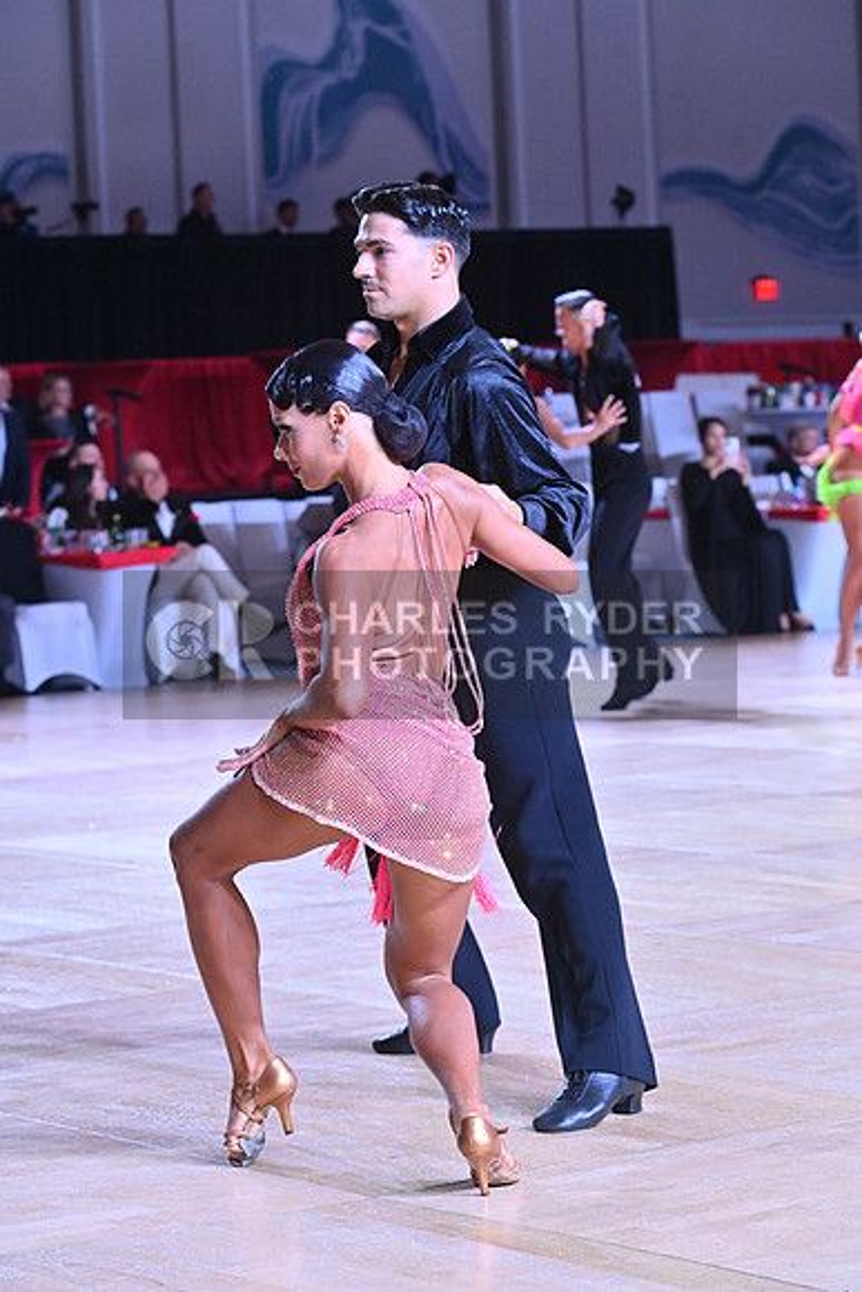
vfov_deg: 18.6
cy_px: 646
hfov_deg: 12.5
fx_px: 3948
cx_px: 431
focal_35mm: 110
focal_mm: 110
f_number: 7.1
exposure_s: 1/400
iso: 4000
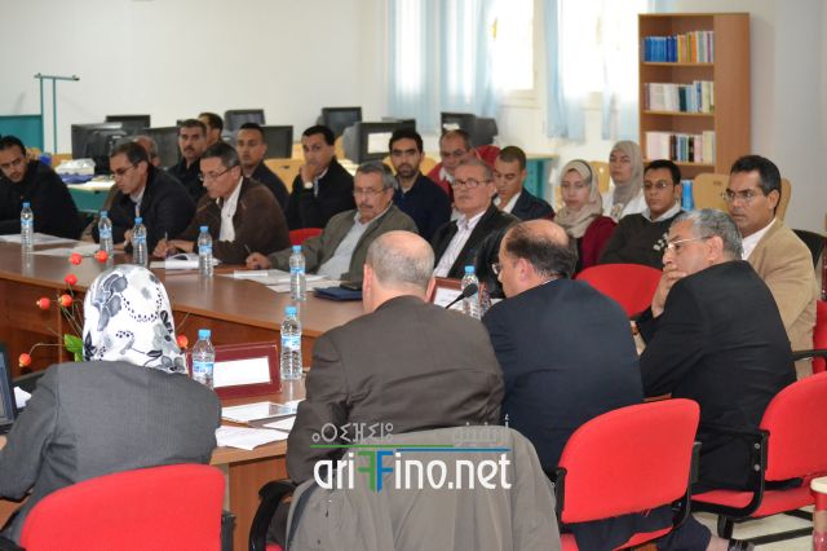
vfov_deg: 16.5
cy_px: 276
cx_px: 414
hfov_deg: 24.6
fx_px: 1894
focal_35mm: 82
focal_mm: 55
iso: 3200
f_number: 4
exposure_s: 1/60
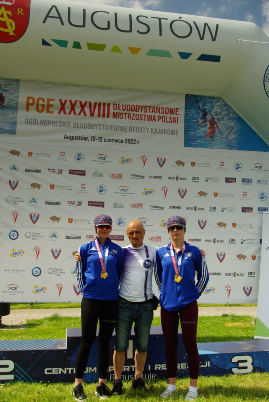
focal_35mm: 34
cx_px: 134
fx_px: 386
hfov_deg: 38.5
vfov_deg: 55.0
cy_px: 201
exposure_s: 1/750
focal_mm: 23
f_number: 9.5
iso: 200
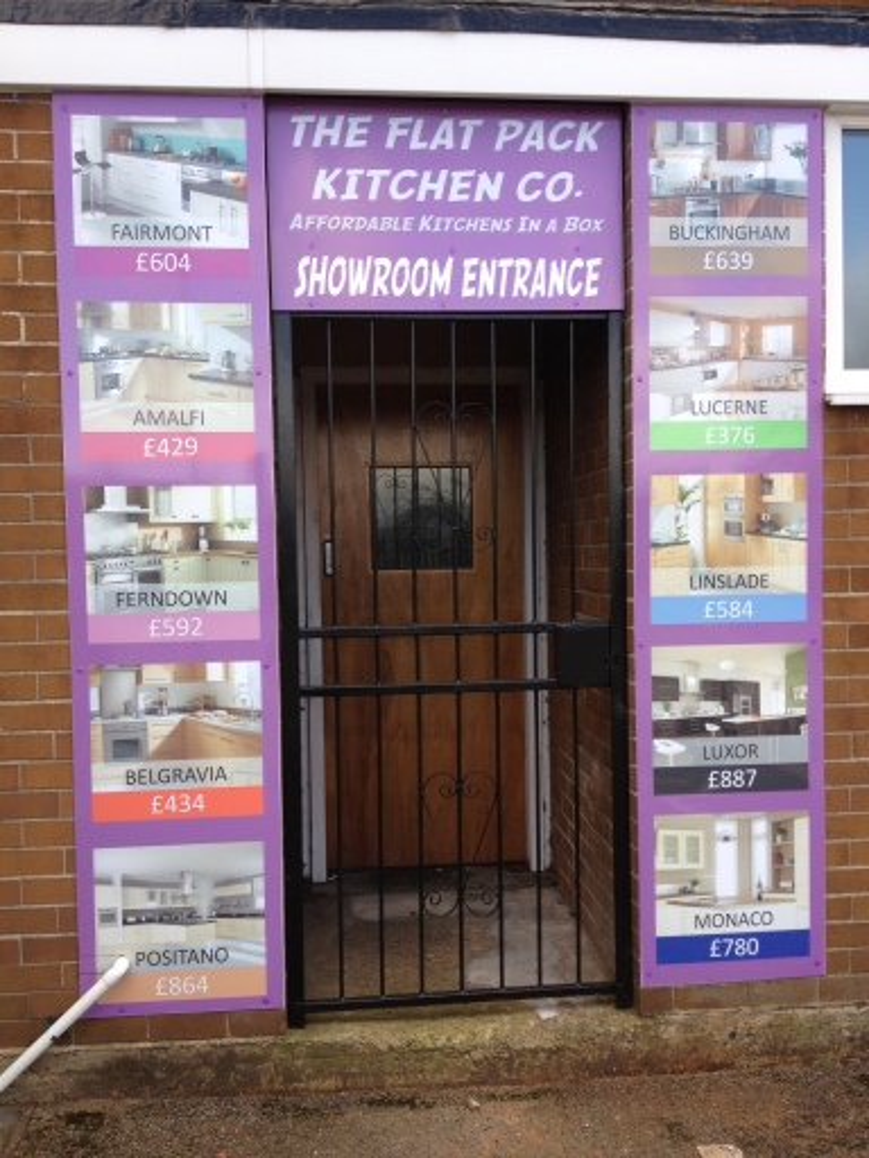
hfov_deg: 40.7
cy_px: 579
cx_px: 434
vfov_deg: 52.6
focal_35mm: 35
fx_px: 1172
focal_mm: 4.28
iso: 64
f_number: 2.4
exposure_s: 1/373
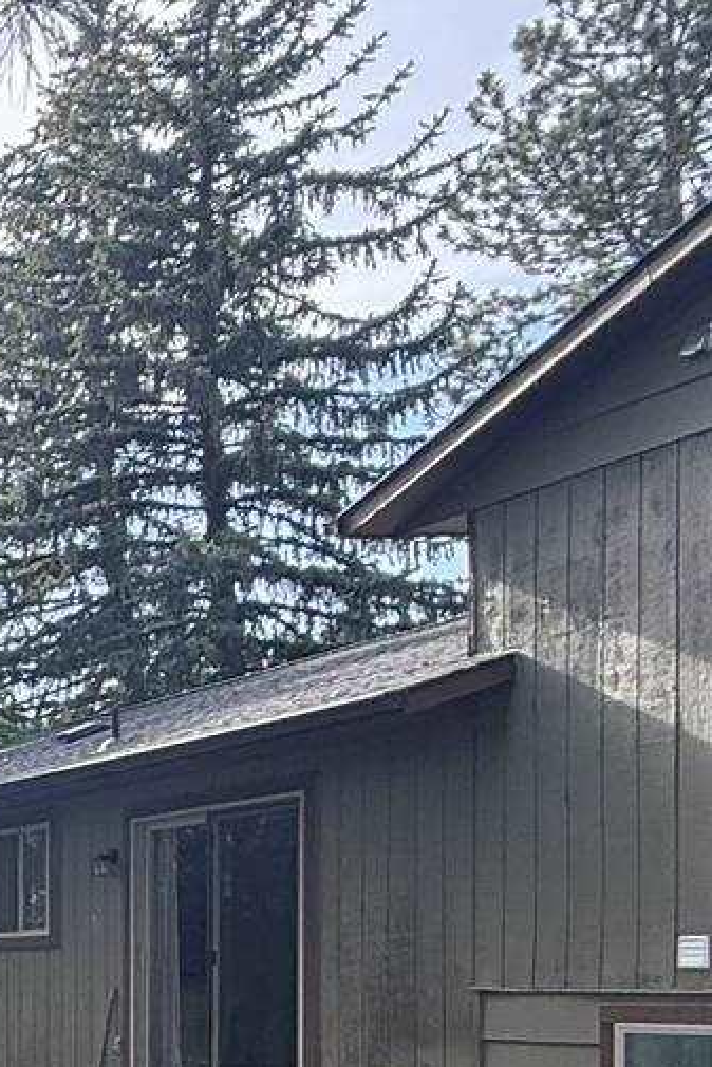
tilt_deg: -1.0
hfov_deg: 15.6
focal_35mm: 59
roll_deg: -0.3
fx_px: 1749
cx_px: -877
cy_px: 1010
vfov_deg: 31.9
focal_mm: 2.22
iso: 64
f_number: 2.2
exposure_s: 1/238
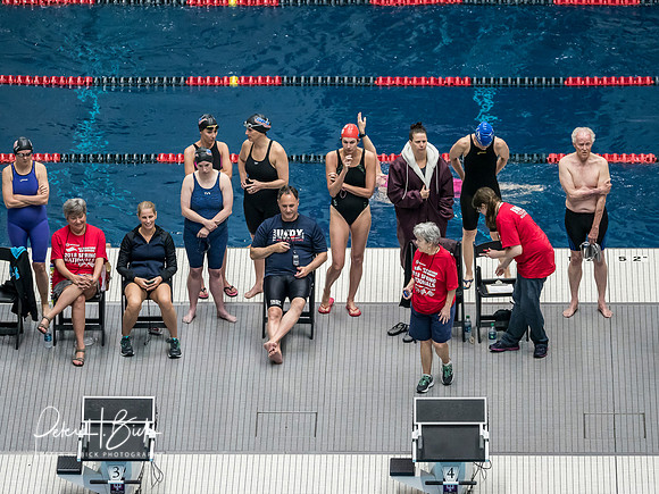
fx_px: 7634
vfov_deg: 3.7
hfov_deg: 4.9
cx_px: 330
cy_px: 247
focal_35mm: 401
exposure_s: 1/800
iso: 3200
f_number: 2.8
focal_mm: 200
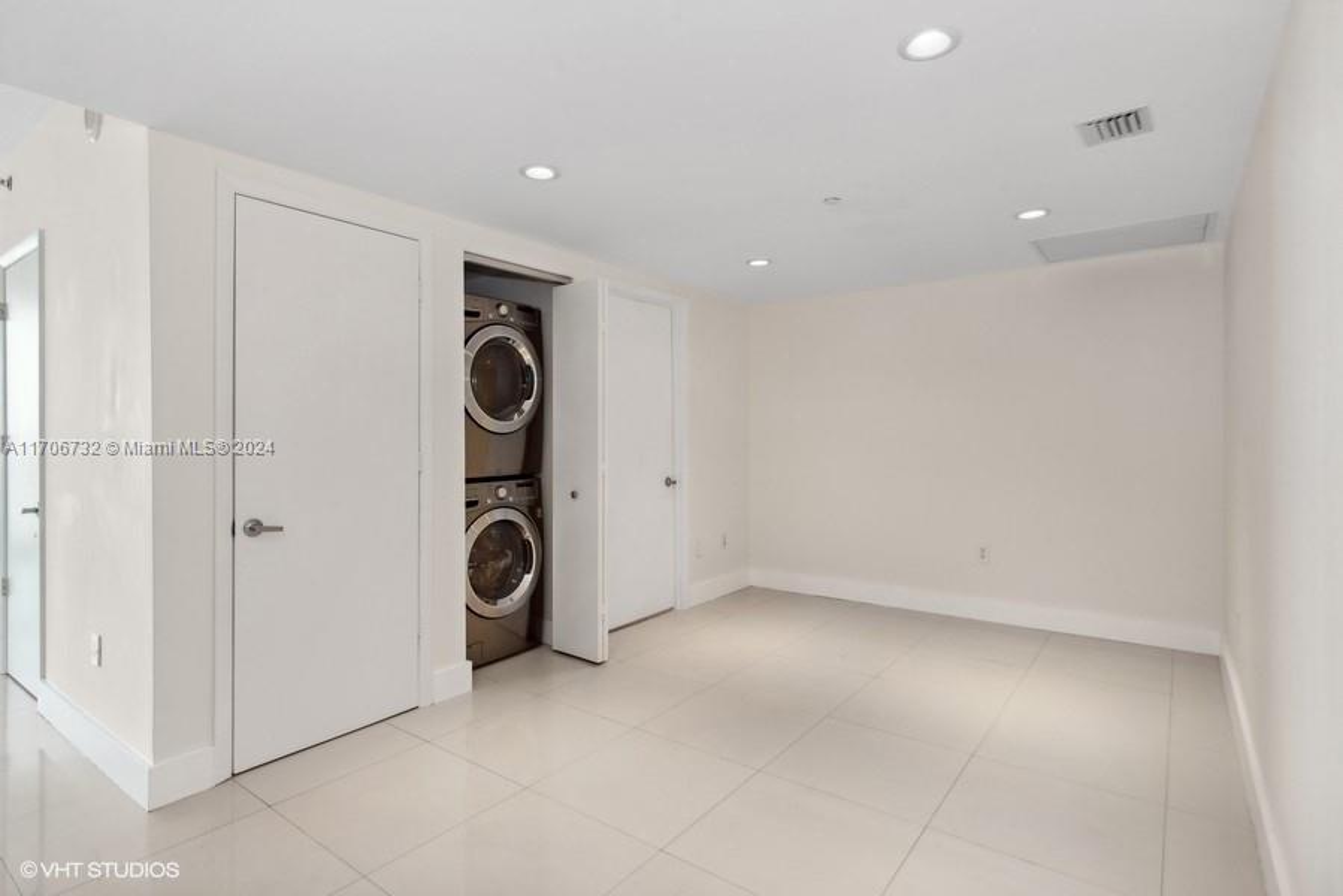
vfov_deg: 67.4
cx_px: 672
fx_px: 672
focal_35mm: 18
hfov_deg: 90.0
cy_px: 448
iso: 200
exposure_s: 1/13
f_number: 8
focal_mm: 18
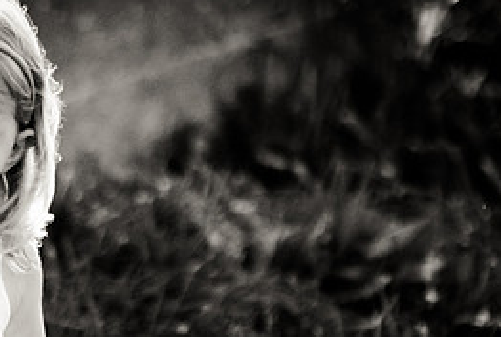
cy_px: 337
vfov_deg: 2.1
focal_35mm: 663
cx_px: 119
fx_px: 9248
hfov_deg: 3.1
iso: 250
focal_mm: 200
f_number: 3.2
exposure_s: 1/400
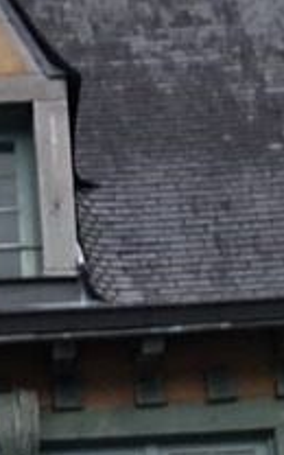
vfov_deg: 8.5
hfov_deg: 5.6
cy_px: 1043
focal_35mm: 228
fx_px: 2824
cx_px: -356
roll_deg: +0.7
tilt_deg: +21.7
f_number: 1.8
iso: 20
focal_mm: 4
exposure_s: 1/747
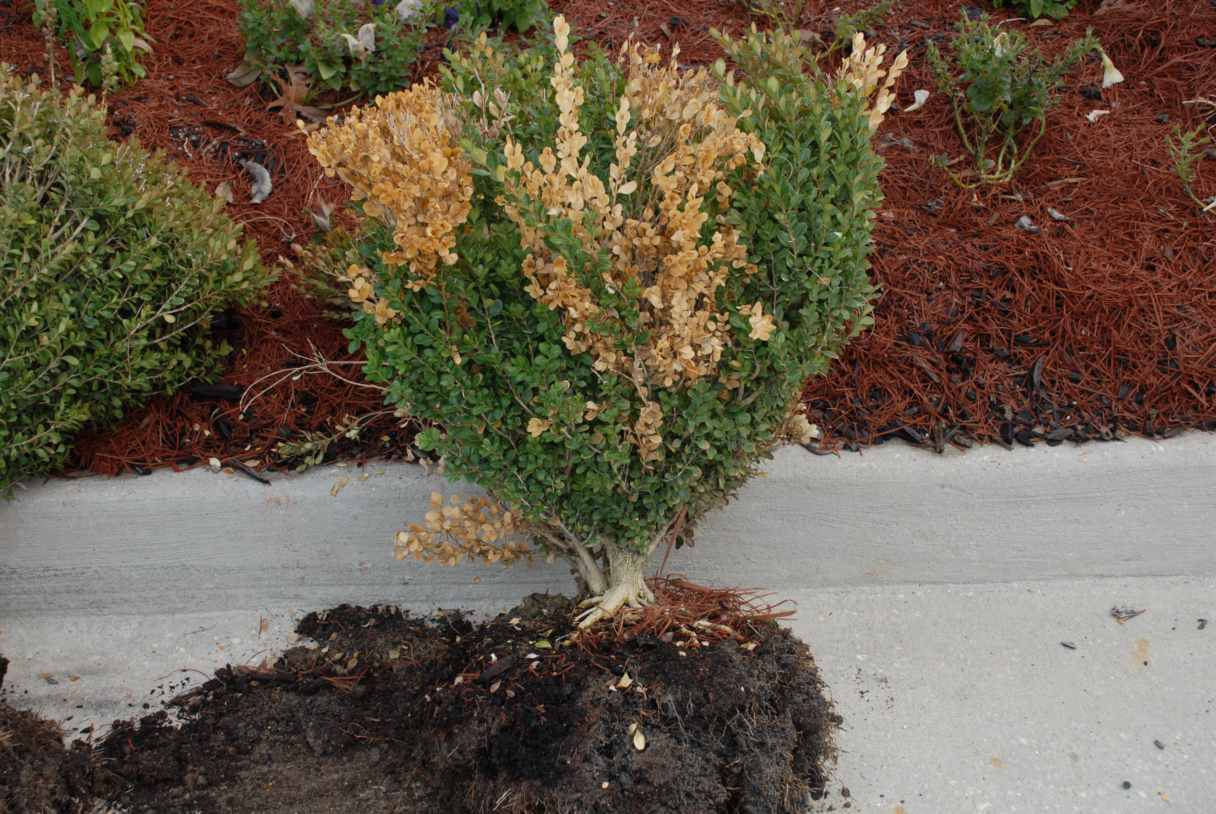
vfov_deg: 29.0
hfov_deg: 42.3
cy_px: 407
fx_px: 1573
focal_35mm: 46
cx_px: 608
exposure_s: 1/125
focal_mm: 31
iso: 200
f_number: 5.6
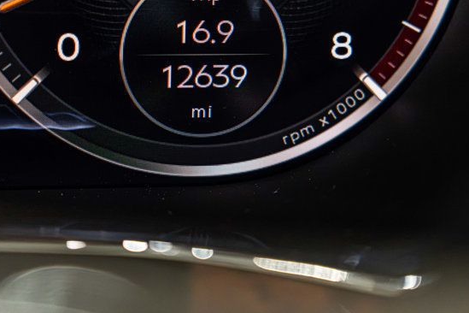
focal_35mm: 196
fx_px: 2553
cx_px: 240
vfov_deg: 7.0
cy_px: 59
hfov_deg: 10.5
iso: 1600
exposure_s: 1/125
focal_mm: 105
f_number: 4
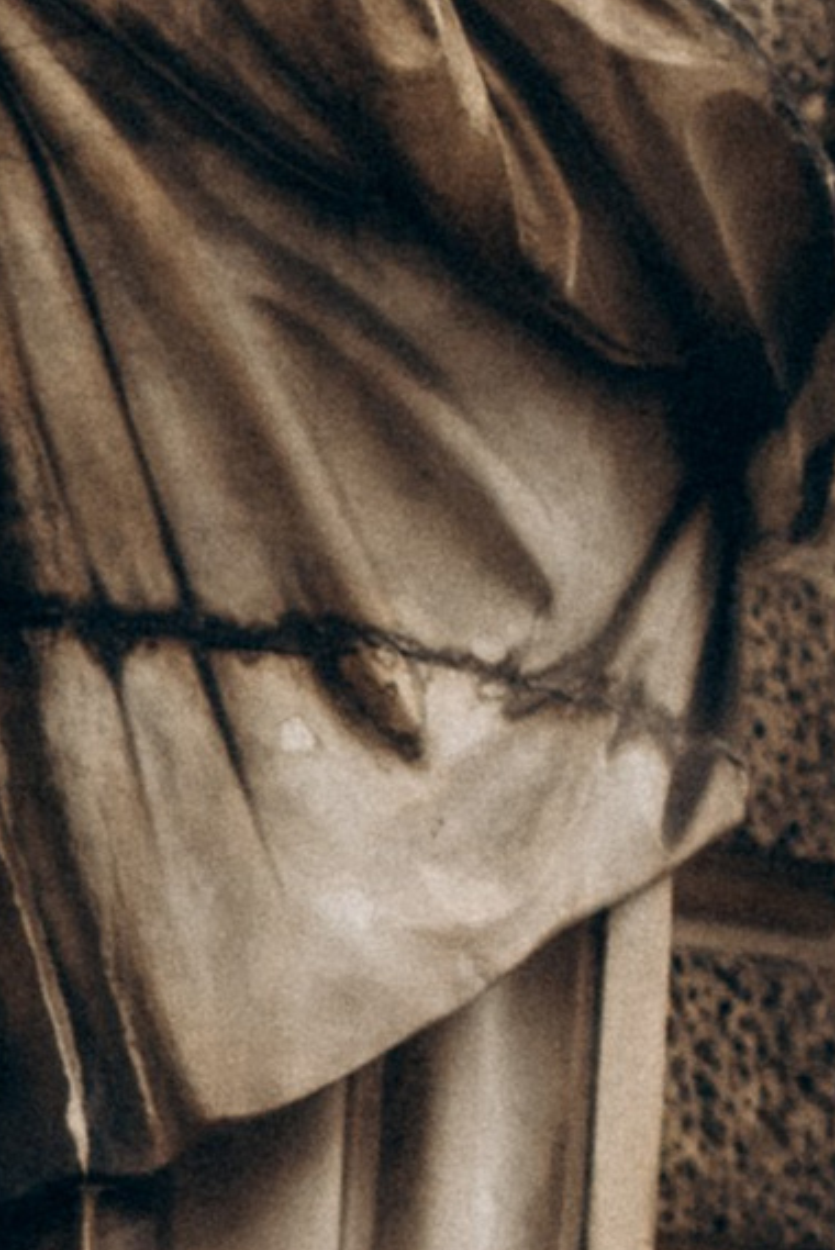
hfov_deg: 5.6
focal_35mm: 236
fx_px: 8200
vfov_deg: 8.7
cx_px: -1272
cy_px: 1347
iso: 800
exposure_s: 1/3200
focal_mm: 35
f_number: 1.4
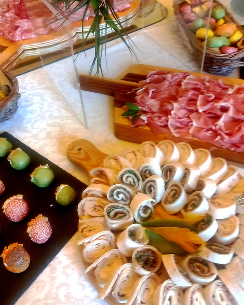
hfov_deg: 42.2
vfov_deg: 50.9
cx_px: 109
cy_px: 112
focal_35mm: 35
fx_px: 316
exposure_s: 1/50
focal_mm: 4.71
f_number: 1.79
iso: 454
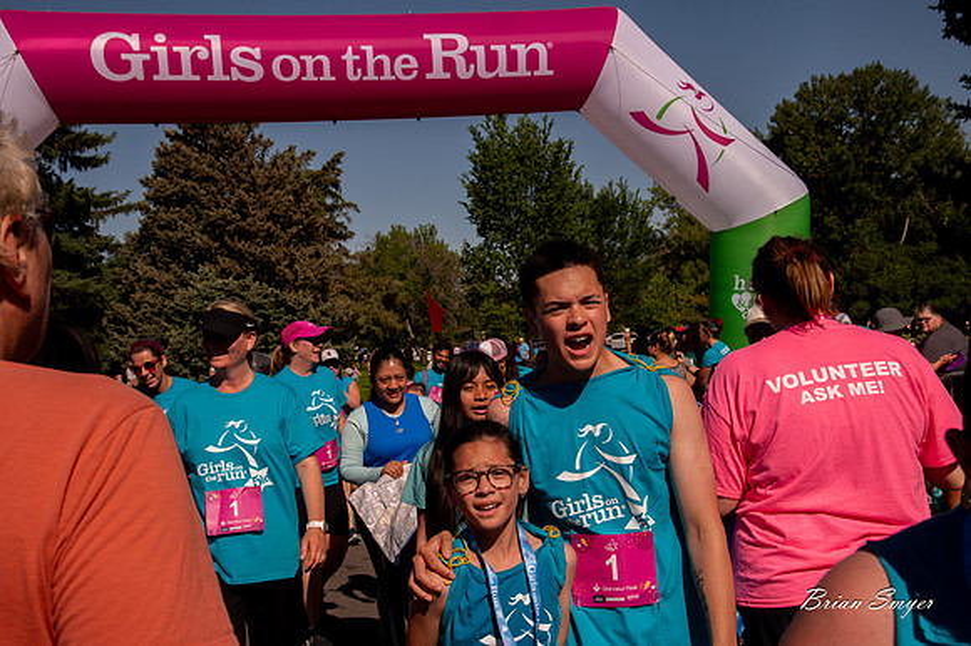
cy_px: 323
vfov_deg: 28.0
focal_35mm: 48
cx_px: 486
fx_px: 1294
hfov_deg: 41.1
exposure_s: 1/2000
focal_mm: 48
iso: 800
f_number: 11
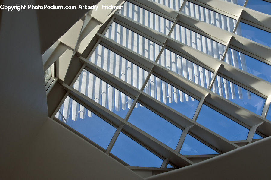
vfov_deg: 30.7
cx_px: 136
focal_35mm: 44
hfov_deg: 45.0
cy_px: 90
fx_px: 327
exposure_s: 1/160
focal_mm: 29
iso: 200
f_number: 7.1
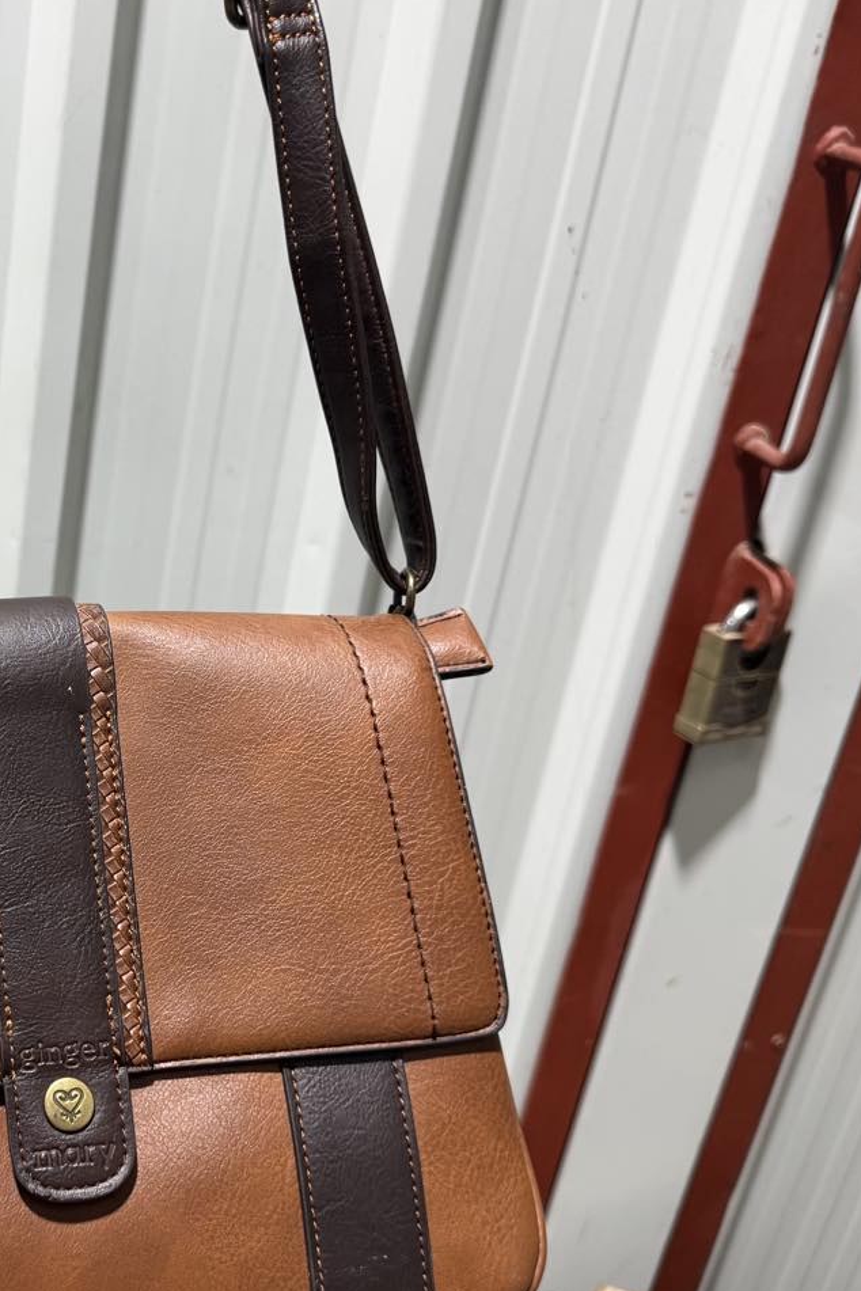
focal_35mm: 42
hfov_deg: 29.7
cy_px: 679
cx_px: -1
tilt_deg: -24.2
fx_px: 1507
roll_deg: -5.1
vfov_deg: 46.4
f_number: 1.78
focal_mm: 6.76
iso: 100
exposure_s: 1/50
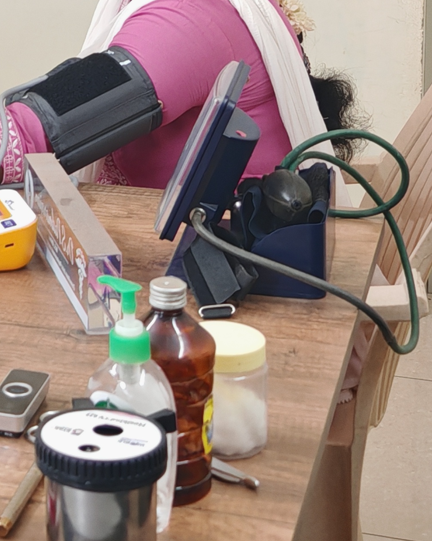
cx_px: -115
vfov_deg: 16.3
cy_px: -84
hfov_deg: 13.1
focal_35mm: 114
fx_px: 1822
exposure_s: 1/50
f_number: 1.9
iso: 320
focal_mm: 6.67
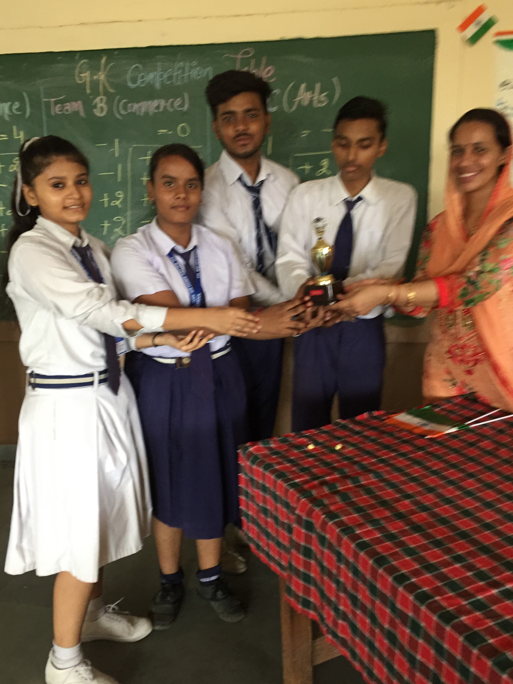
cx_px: 266
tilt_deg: -16.4
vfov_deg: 56.8
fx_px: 632
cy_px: 349
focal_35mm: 32
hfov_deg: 44.2
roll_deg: +0.4
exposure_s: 1/33
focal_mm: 4.15
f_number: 2.2
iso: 160
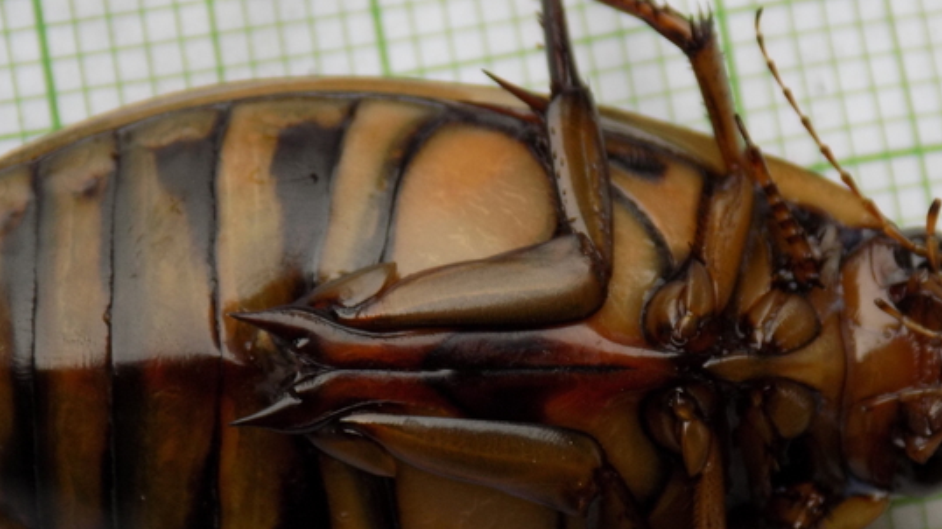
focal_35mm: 204
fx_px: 5093
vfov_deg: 5.9
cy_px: 354
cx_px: 467
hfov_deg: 10.6
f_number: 4.8
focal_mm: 20.9
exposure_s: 1/50
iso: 80
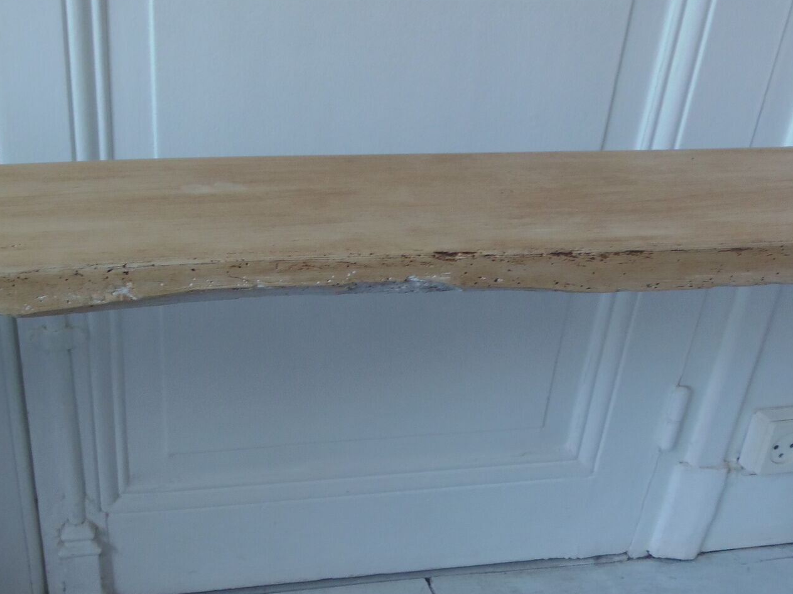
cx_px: 234
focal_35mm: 38
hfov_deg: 47.7
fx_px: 870
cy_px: 442
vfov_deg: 36.9
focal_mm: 4.3
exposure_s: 1/30
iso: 125
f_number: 2.9
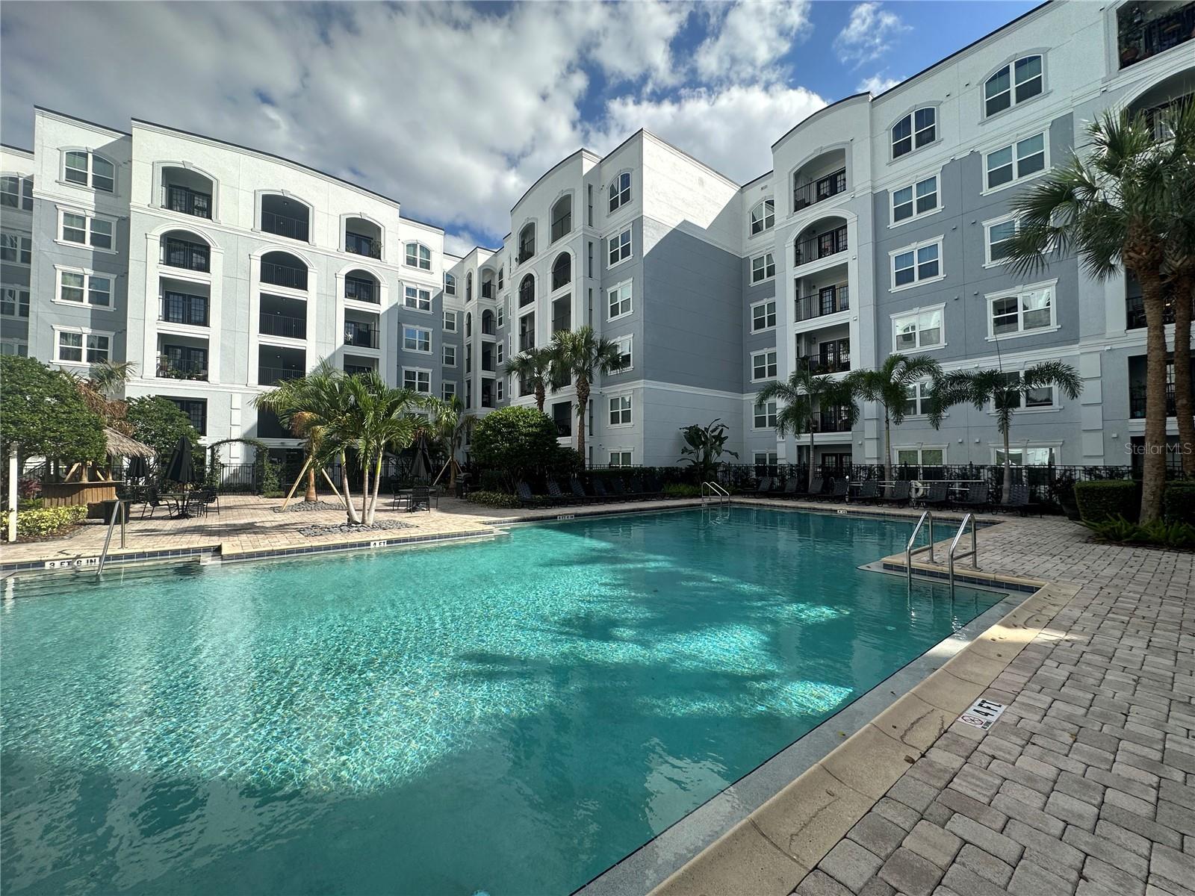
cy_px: 448
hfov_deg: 102.1
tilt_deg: +1.3
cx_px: 598
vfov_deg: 85.7
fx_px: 483
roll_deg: -0.3
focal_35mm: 14
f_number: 2.2
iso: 40
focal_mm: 2.22
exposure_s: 1/1261
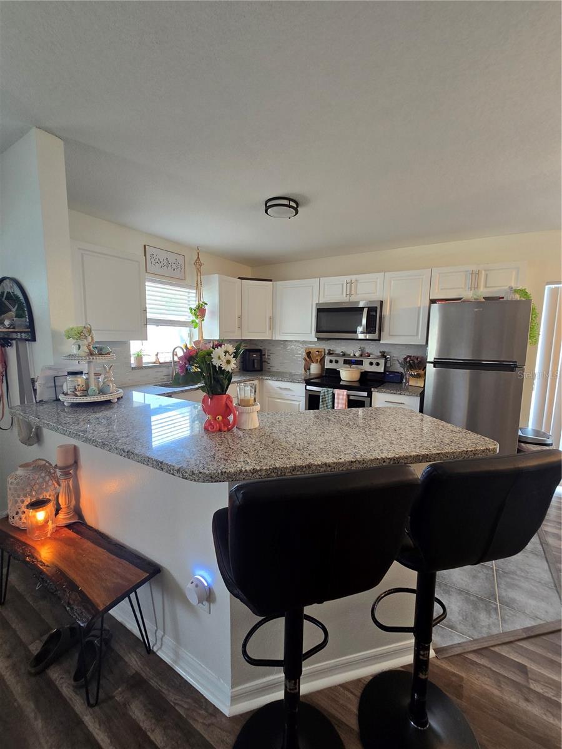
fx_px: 281
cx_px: 281
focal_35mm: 13
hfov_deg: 89.9
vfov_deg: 106.2
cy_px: 374
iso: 125
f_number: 2.2
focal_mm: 2.2
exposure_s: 1/60
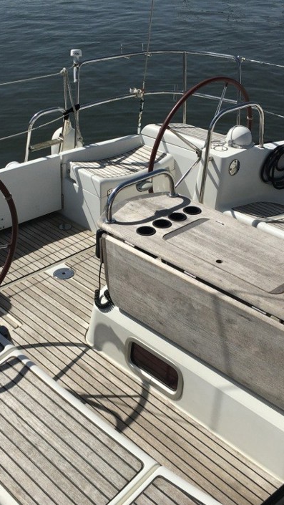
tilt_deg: -31.6
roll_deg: -0.2
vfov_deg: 47.3
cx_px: 131
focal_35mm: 43
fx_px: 575
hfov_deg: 27.7
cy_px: 256
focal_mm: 4.15
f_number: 2.2
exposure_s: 1/3846
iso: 25
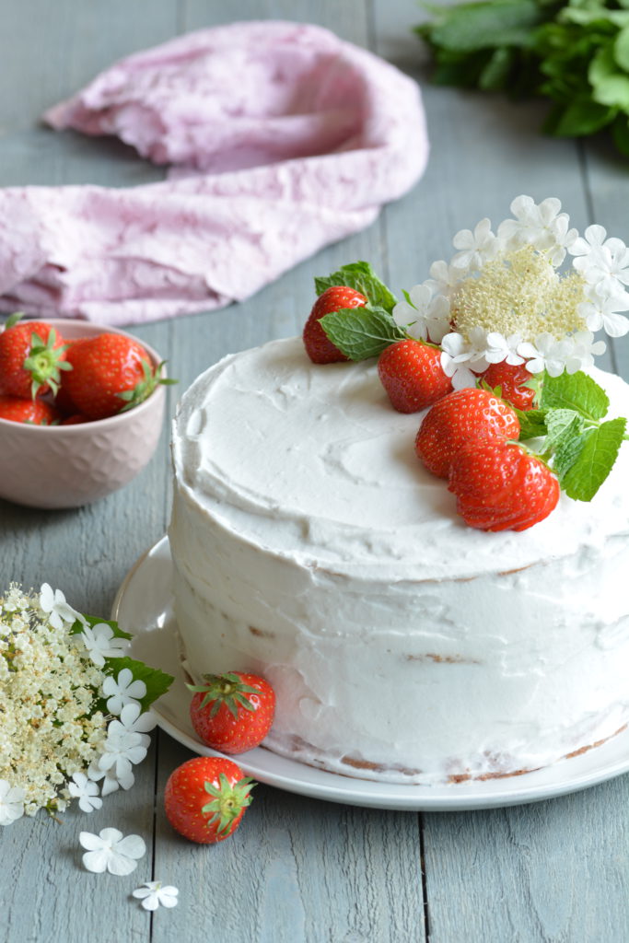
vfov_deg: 13.0
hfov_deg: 8.7
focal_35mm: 158
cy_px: 472
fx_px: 4126
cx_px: 314
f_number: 8
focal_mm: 105
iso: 200
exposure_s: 1/20
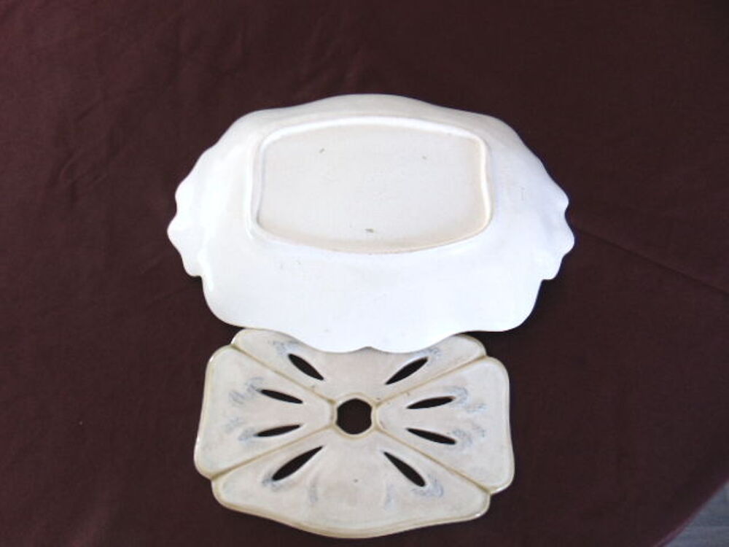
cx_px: 364
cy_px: 274
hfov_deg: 69.4
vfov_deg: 54.9
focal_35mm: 25
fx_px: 526
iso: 100
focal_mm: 4.5
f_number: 3
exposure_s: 1/30
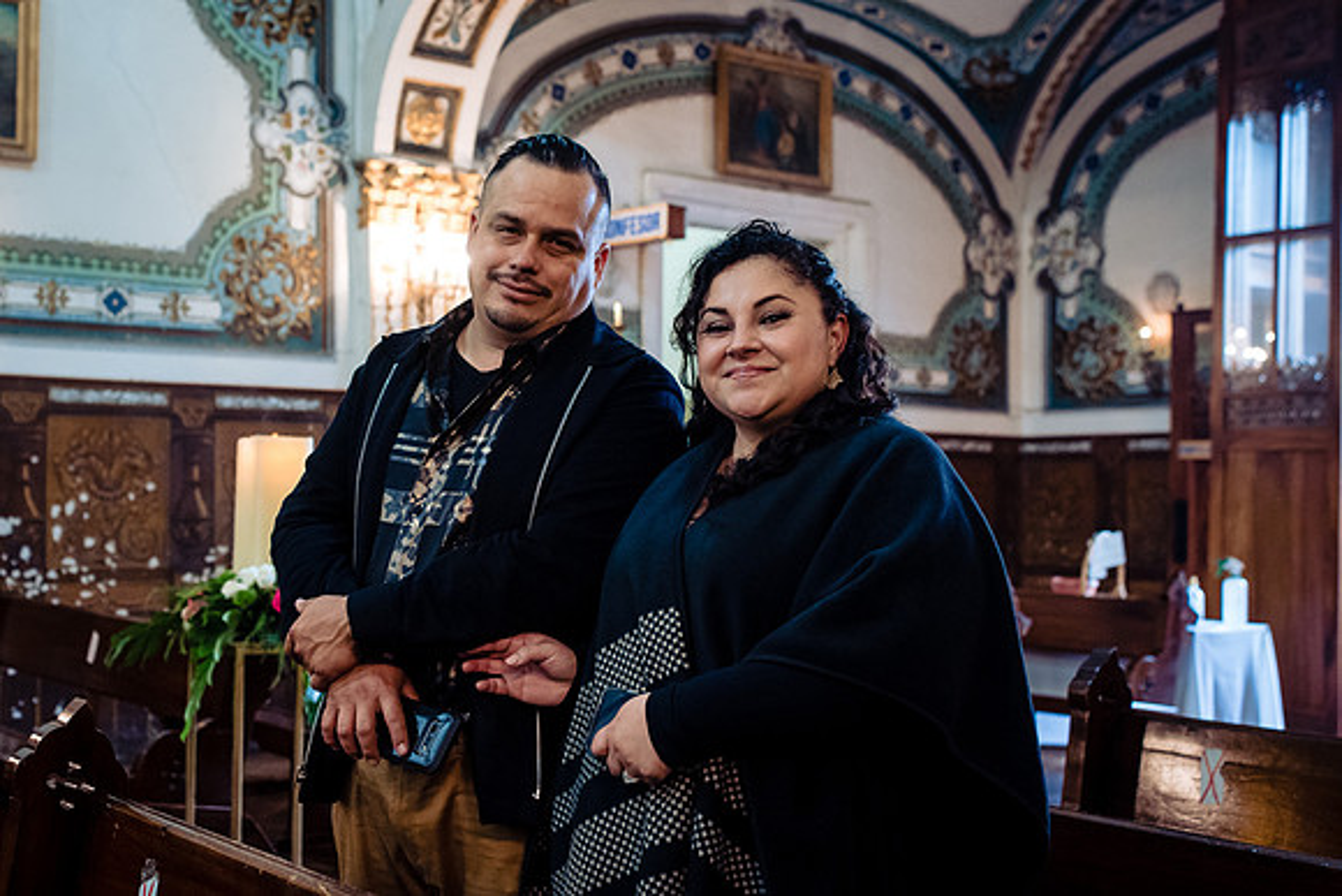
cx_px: 456
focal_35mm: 46
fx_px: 1723
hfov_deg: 42.0
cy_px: 448
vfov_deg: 29.1
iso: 2000
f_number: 3.5
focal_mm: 35
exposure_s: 1/100
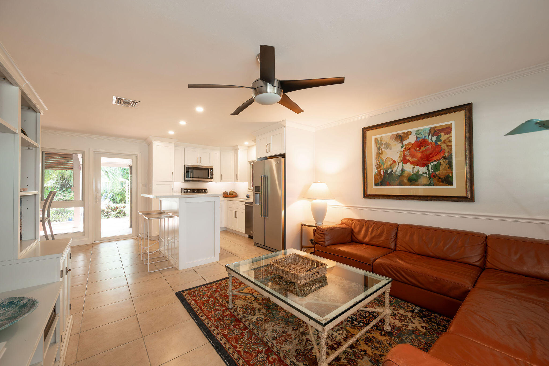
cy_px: 183
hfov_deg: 104.3
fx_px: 213
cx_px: 274
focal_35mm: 14
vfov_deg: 81.2
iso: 1000
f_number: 8
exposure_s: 1/25
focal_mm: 14
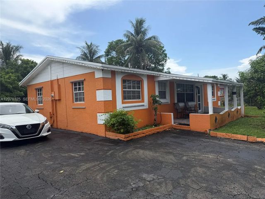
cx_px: 132
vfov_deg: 56.8
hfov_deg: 71.6
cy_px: 100
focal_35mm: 24
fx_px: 184
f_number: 1.78
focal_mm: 6.76
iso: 80
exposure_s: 1/4167
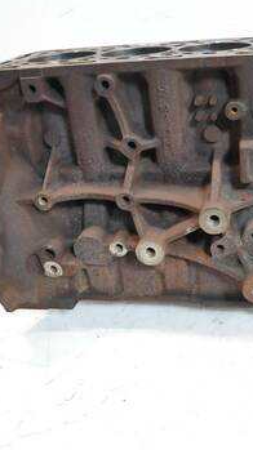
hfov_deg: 32.1
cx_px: 196
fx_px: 430
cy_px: 219
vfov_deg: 55.3
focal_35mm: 36
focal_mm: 12
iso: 500
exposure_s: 1/60
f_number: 3.5
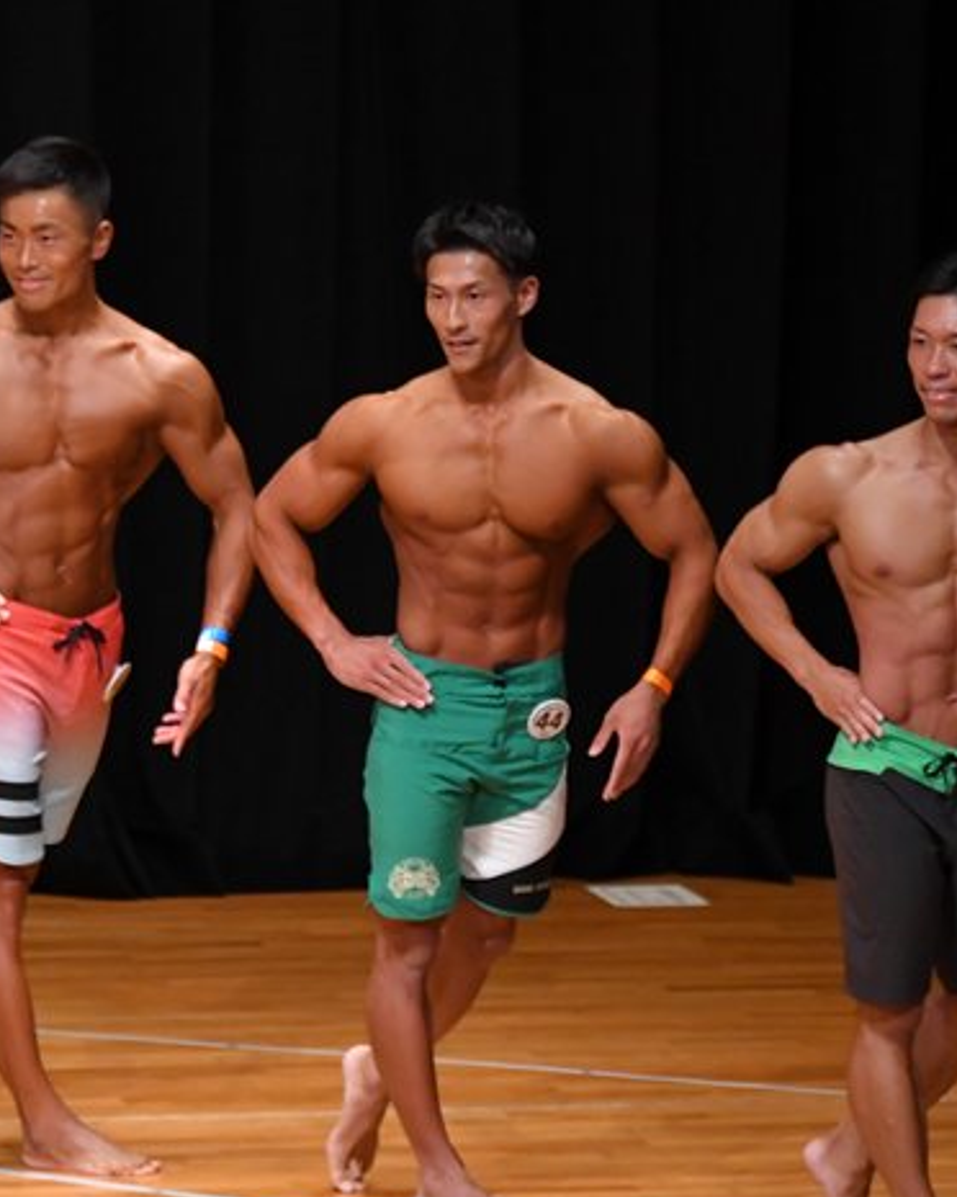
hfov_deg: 3.9
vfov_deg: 4.8
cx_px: 475
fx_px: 14126
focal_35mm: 399
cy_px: 654
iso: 4000
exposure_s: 1/400
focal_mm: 170
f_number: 5.6
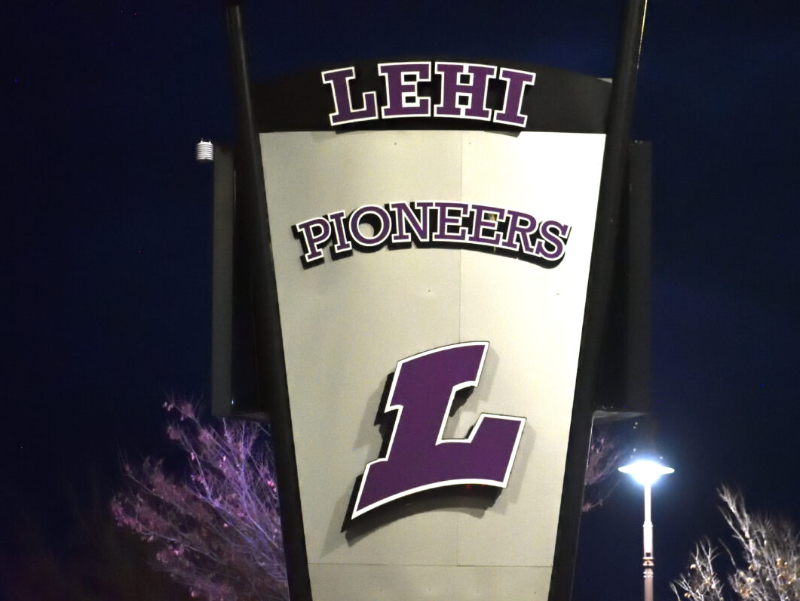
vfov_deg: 9.9
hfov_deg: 13.2
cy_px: 301
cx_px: 440
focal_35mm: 150
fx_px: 3467
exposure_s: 1/160
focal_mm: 92
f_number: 4.8
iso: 12800
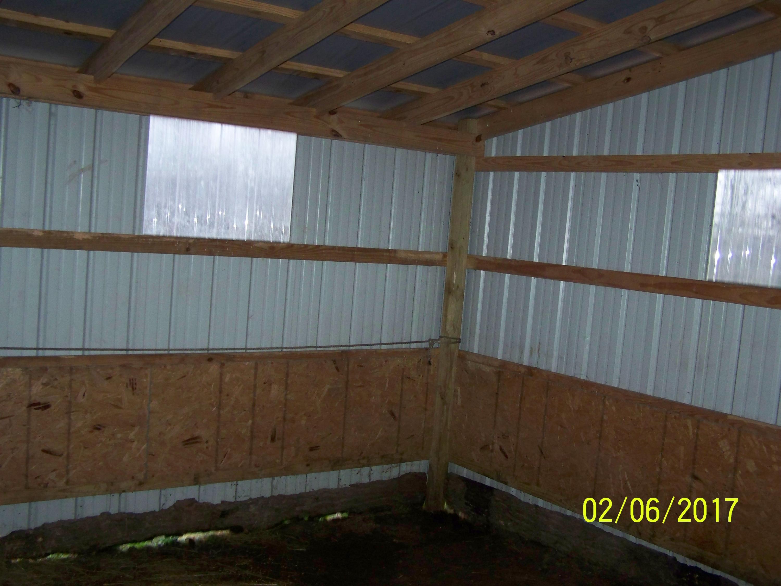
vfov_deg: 37.7
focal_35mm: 38
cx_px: 390
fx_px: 857
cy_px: 293
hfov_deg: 49.0
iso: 200
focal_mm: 6.3
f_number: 2.8
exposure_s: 1/30
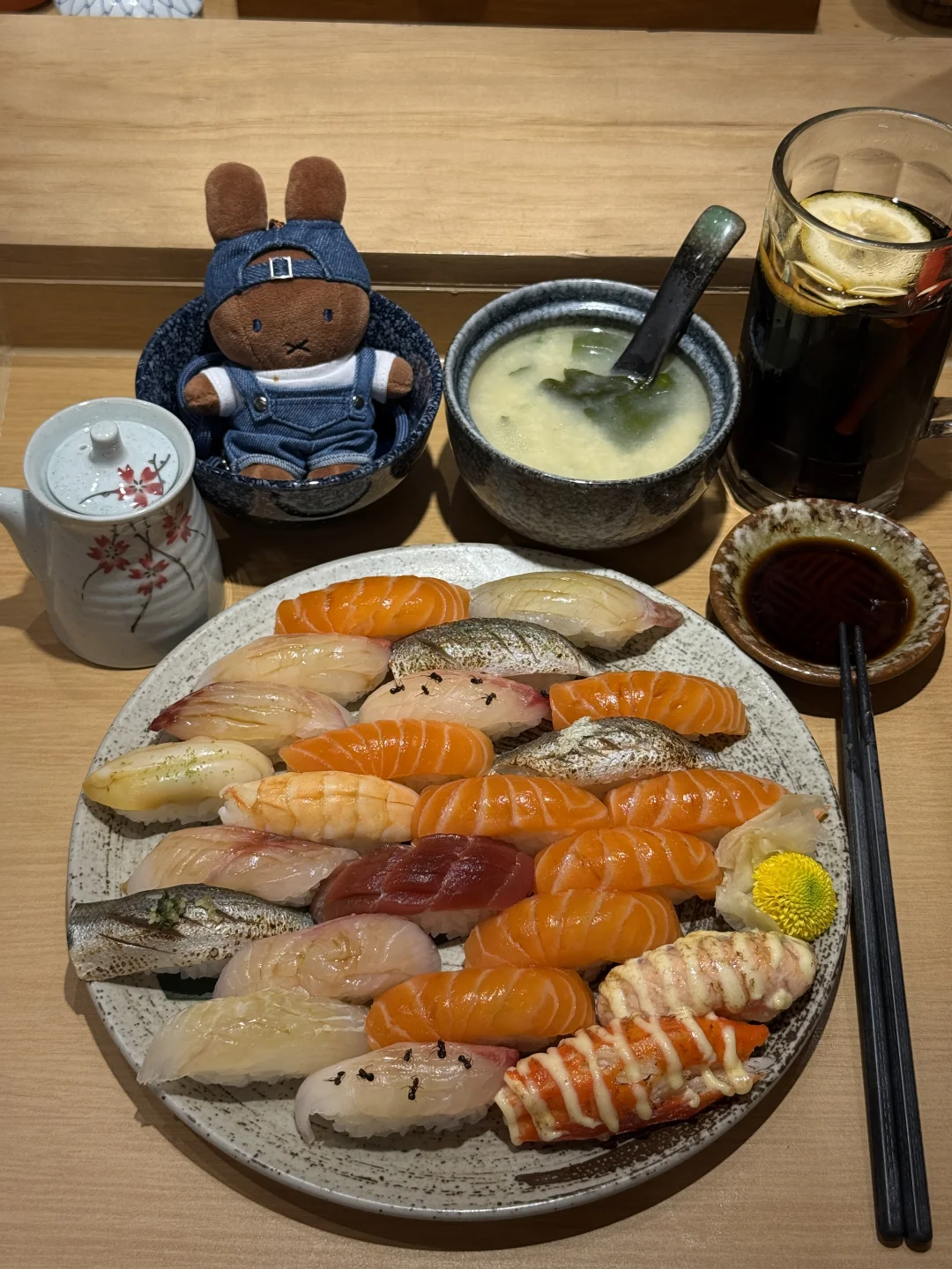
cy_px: 634
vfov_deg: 39.7
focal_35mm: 48
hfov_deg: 30.3
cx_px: 476
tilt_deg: -50.5
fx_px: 1760
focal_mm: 6.76
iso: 50
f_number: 1.78
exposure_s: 1/121
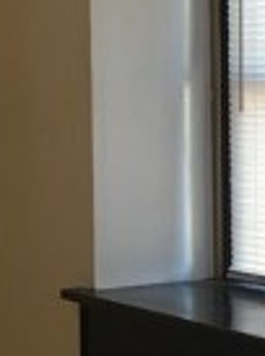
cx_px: 49
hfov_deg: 9.0
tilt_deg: -7.0
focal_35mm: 163
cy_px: 247
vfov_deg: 12.1
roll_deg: +1.1
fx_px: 1672
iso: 64
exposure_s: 1/30
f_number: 2.2
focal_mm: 4.15
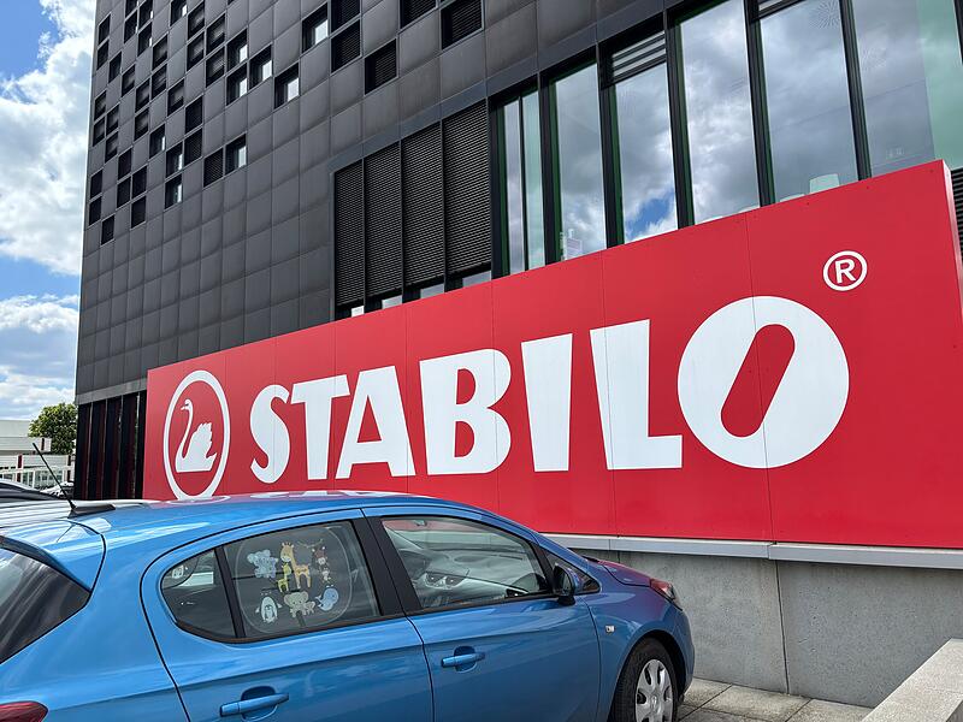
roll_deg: +3.2
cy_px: 361
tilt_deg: +8.9
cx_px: 482
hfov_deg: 67.3
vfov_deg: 53.1
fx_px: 723
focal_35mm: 26
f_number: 1.6
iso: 50
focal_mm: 5.96
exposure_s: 1/1812
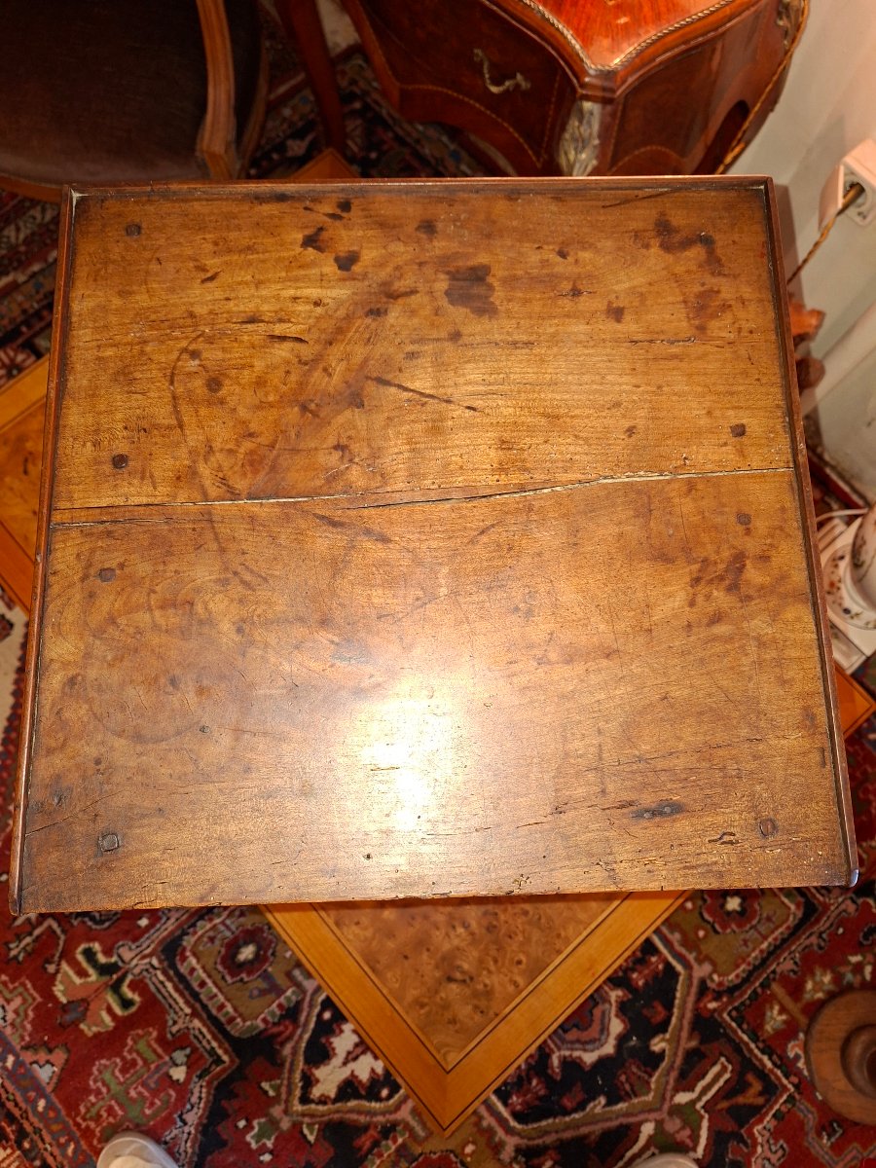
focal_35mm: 23
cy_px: 584
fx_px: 776
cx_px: 438
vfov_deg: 73.9
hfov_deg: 58.9
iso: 320
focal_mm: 5.54
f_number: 1.8
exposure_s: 1/50
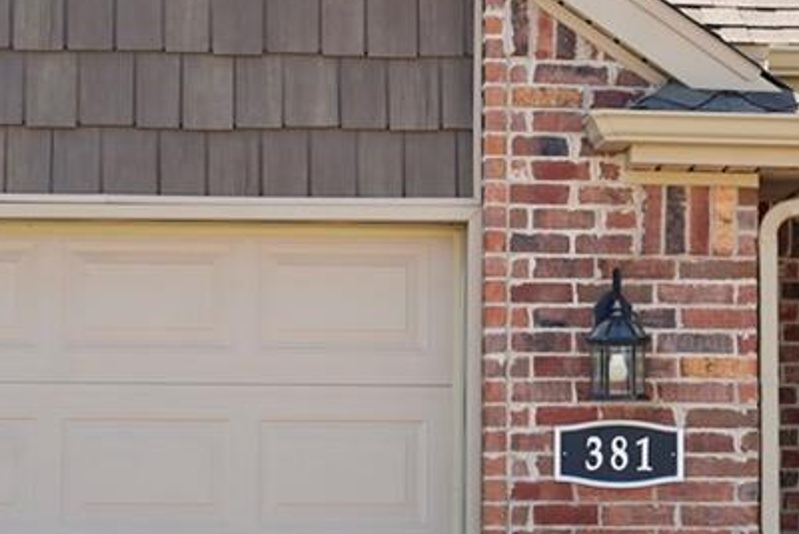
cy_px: 382
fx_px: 4263
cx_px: 837
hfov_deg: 10.6
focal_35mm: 192
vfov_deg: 7.2
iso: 125
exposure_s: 1/250
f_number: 4.5
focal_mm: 75
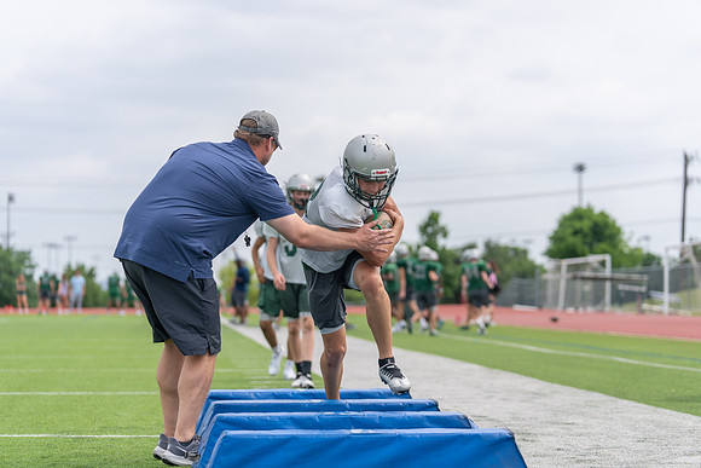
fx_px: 1928
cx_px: 350
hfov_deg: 20.6
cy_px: 234
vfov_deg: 13.8
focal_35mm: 99
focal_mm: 99
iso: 100
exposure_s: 1/1250
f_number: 3.2
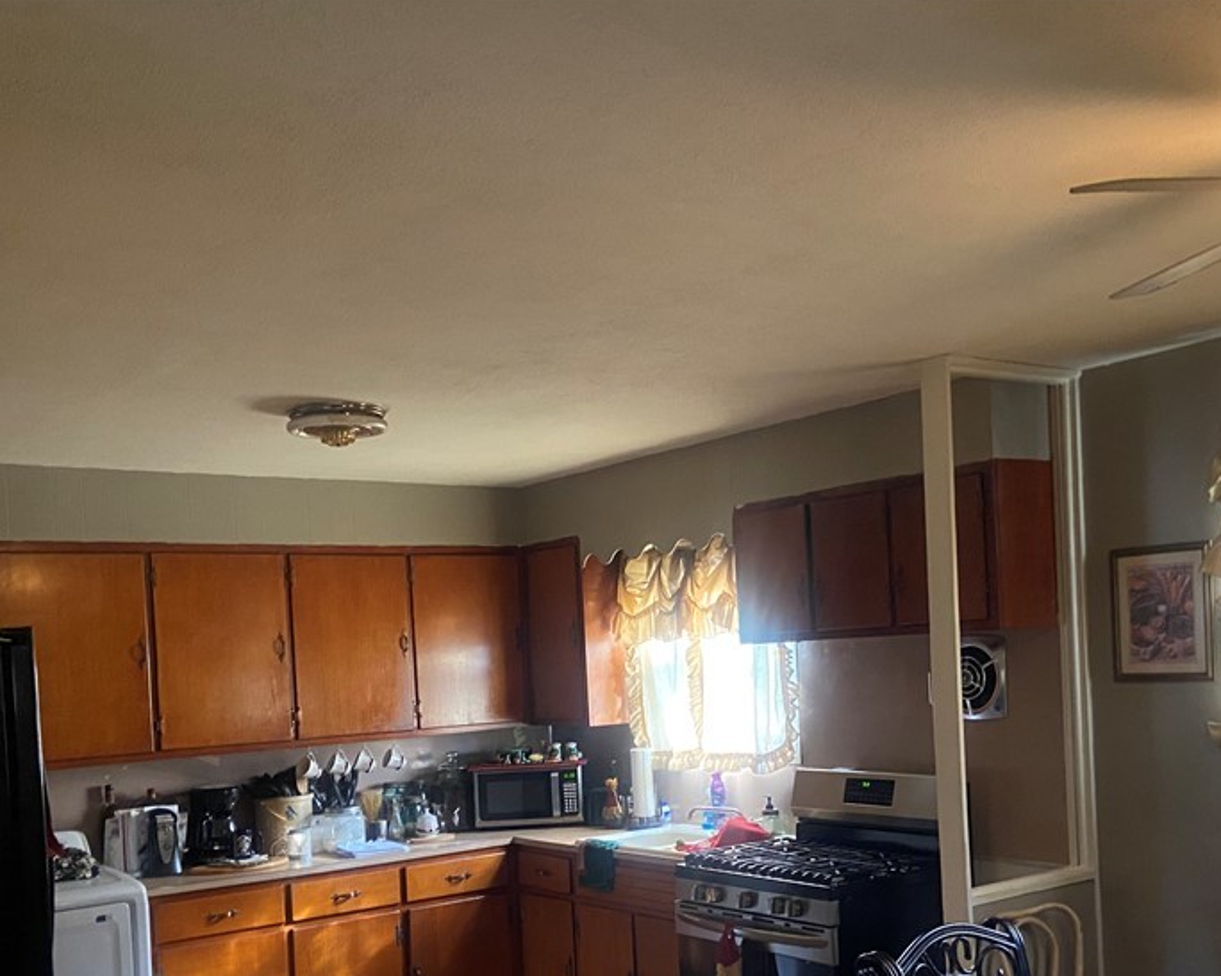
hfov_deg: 47.9
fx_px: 1373
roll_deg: +2.7
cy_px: 678
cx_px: 628
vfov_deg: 38.5
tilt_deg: -1.1
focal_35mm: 38
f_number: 1.8
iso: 500
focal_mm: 4.25
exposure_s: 1/40
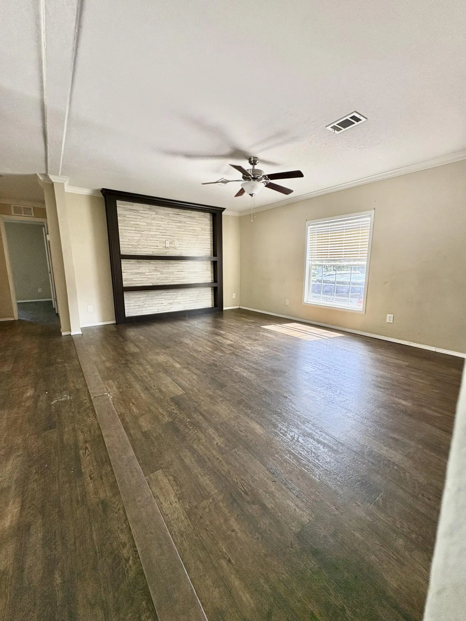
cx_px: 233
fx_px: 251
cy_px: 310
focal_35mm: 14
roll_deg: -0.5
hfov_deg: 85.7
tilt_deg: -9.1
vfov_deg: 102.1
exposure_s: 1/99
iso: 200
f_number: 2.2
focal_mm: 2.22
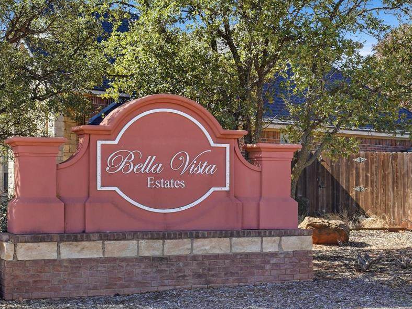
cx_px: 159
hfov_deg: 29.7
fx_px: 773
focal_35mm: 65
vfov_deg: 22.6
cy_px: 170
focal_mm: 35
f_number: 9
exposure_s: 1/6400
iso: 200
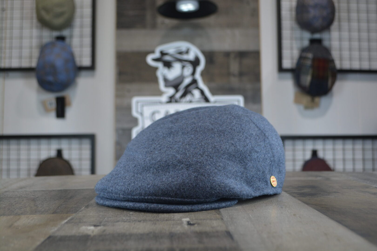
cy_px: 126
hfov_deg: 49.6
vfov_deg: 34.2
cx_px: 188
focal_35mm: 39
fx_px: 408
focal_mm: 26
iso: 450
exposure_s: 1/60
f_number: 4.2
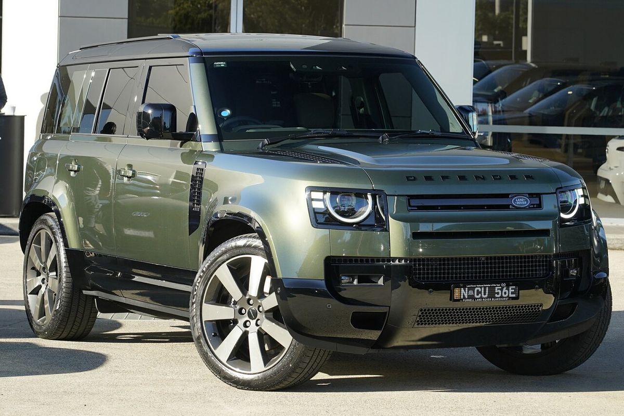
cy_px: 208
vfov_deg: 13.0
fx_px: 1820
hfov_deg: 19.5
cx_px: 312
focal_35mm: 105
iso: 1000
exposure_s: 1/500
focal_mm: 105
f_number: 7.1
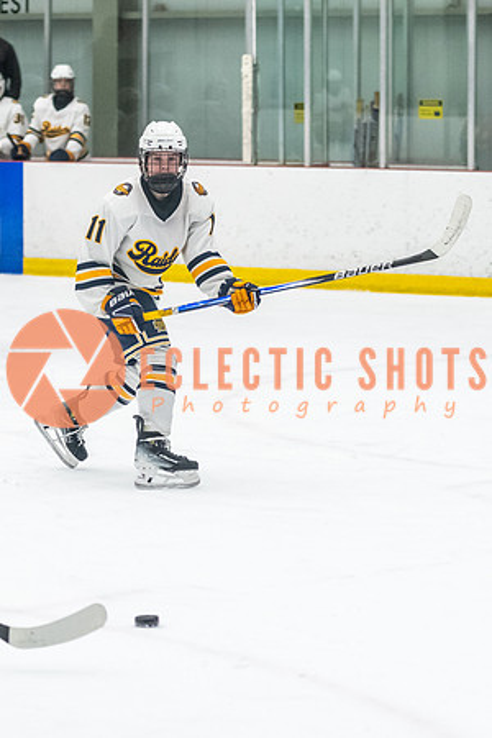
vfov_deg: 12.0
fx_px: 3501
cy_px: 304
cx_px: 273
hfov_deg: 8.0
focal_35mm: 171
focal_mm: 78
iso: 3200
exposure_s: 1/800
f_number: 2.8
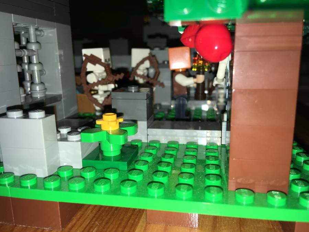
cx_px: 154
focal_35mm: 29
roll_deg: +2.1
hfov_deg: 61.7
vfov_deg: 48.2
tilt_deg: -11.9
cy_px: 116
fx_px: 259
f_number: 2.2
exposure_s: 1/231
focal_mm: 4.15
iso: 25
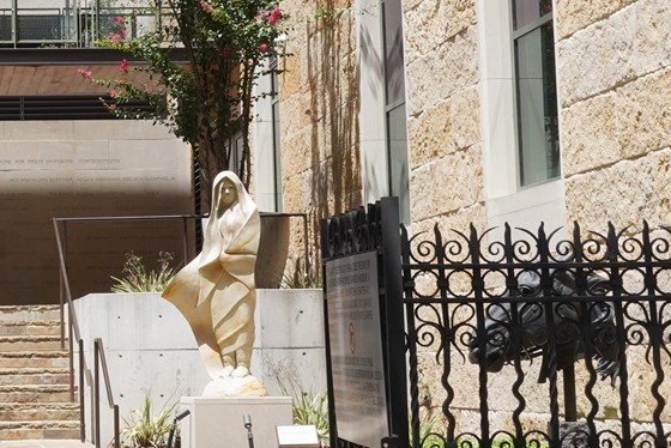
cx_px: -99
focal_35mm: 100
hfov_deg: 19.4
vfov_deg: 13.7
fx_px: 1865
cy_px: 138
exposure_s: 1/100
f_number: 22
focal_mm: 28
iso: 400
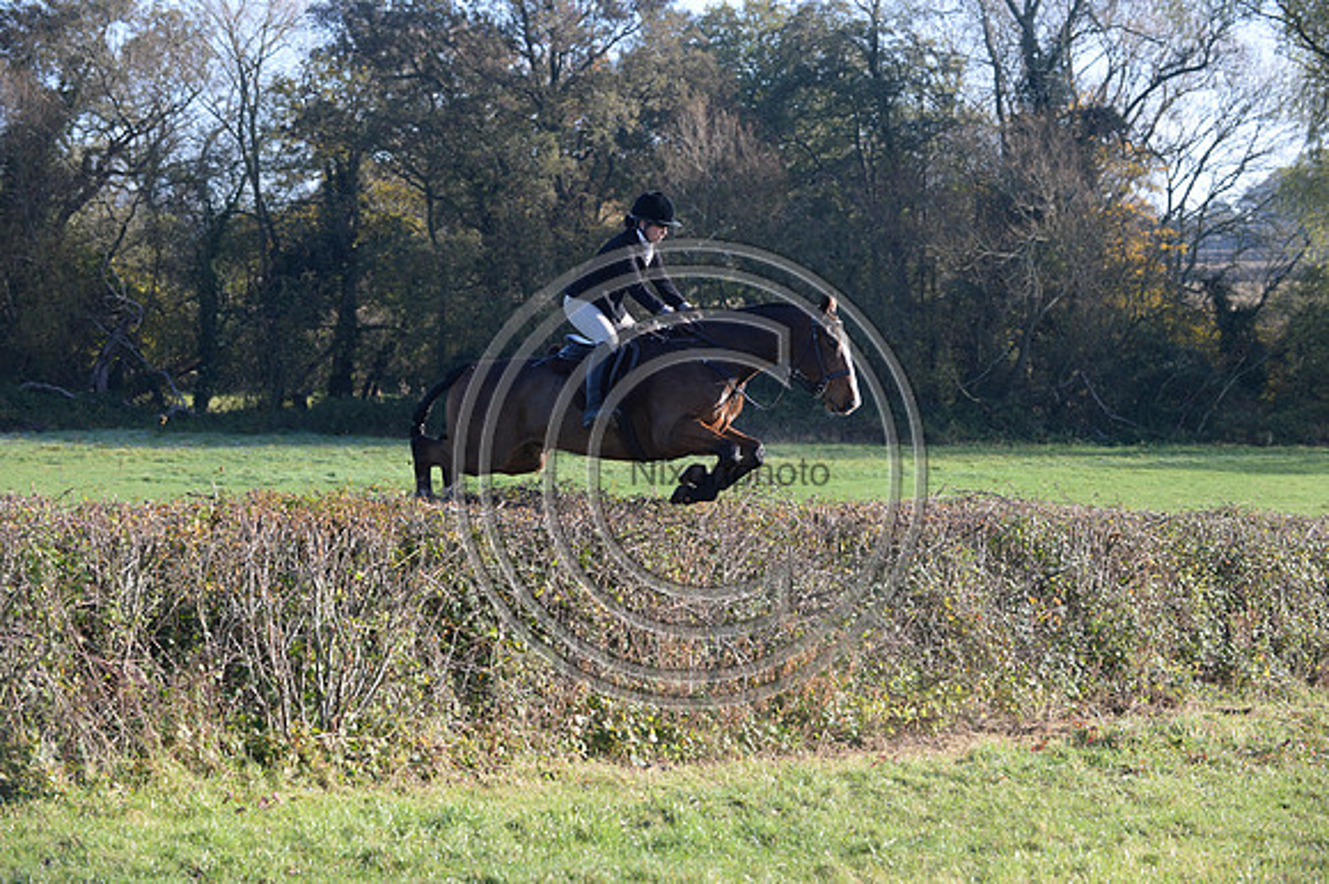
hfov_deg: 20.0
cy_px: 442
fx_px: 3763
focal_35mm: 102
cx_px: 664
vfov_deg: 13.4
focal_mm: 102
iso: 1000
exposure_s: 1/1250
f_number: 5
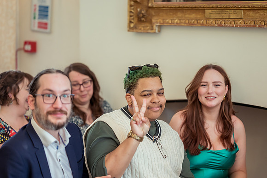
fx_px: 631
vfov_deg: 16.1
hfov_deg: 23.9
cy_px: 89
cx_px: 134
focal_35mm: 85
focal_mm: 85
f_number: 1.8
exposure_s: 1/1000
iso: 2200
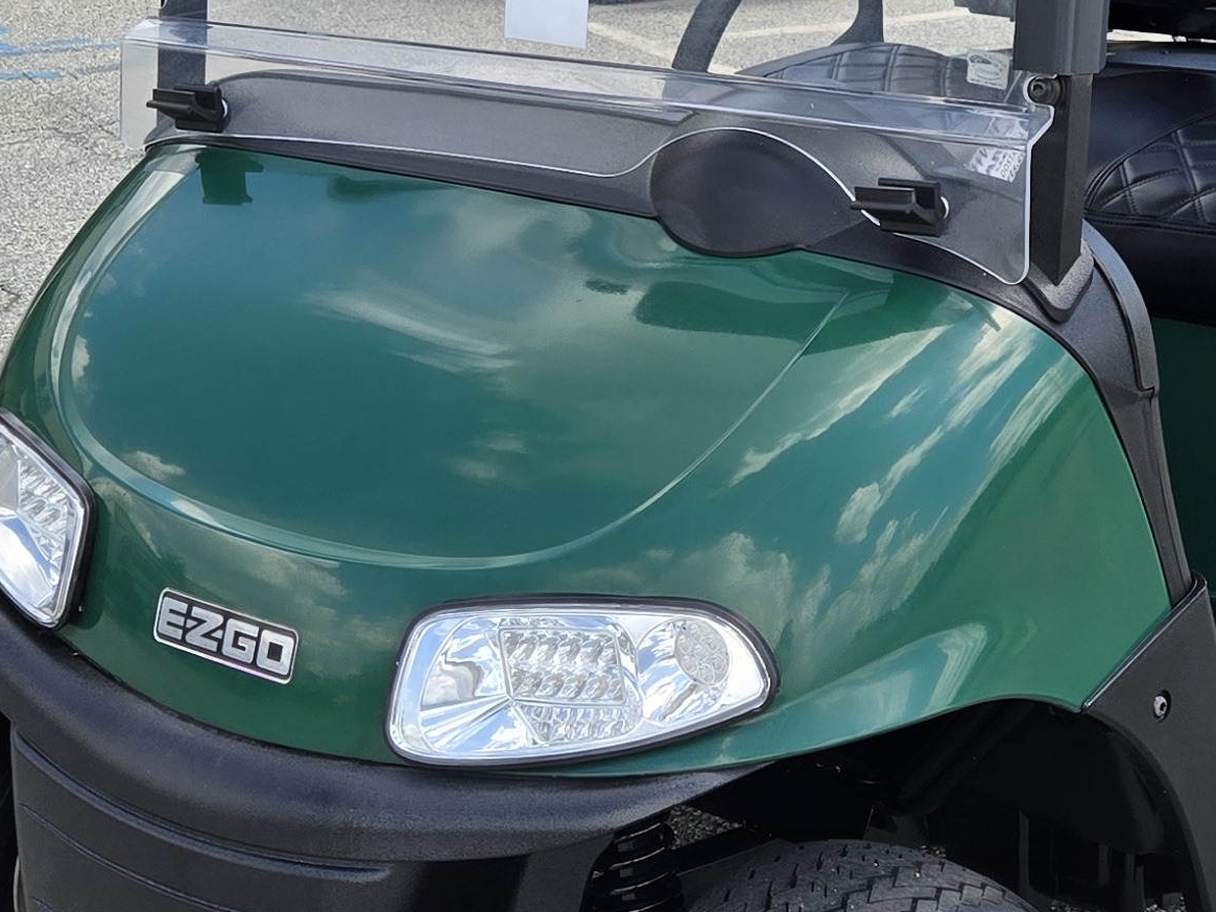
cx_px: 821
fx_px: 2774
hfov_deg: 24.6
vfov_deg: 18.6
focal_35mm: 79
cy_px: 283
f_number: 1.8
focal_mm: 5.4
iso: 25
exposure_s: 1/1002
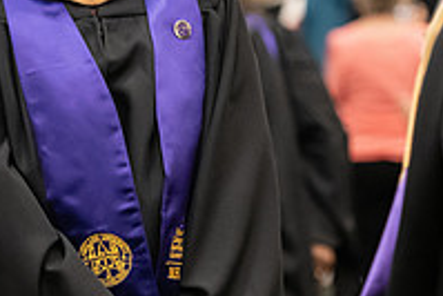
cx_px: 114
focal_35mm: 355
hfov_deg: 5.8
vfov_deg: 3.9
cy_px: -32
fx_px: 4372
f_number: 3.2
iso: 3200
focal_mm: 122
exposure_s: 1/200
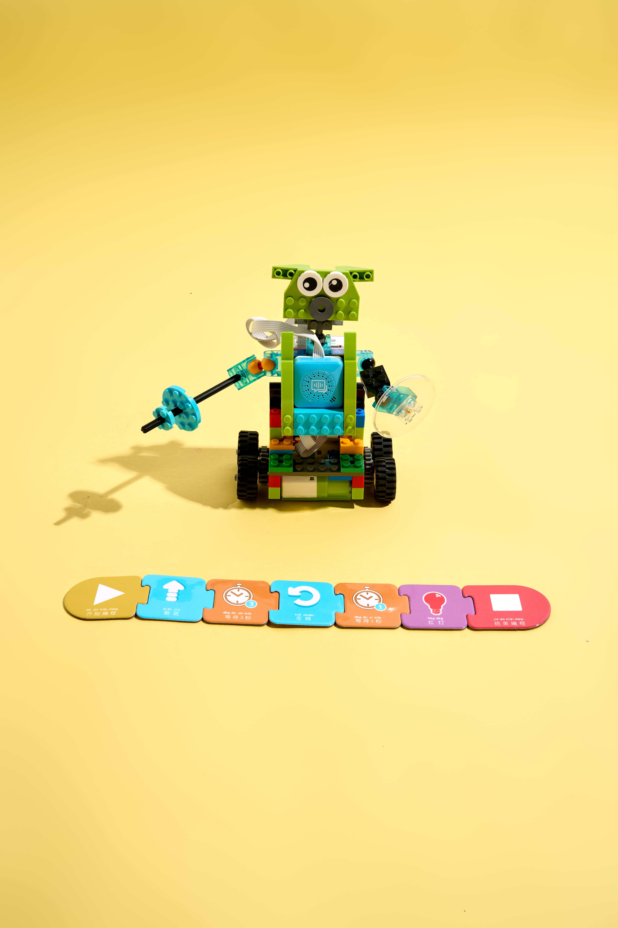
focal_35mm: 43
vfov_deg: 45.6
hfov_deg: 31.3
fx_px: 1102
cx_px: 309
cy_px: 464
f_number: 13
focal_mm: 42.8
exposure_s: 1/160
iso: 125
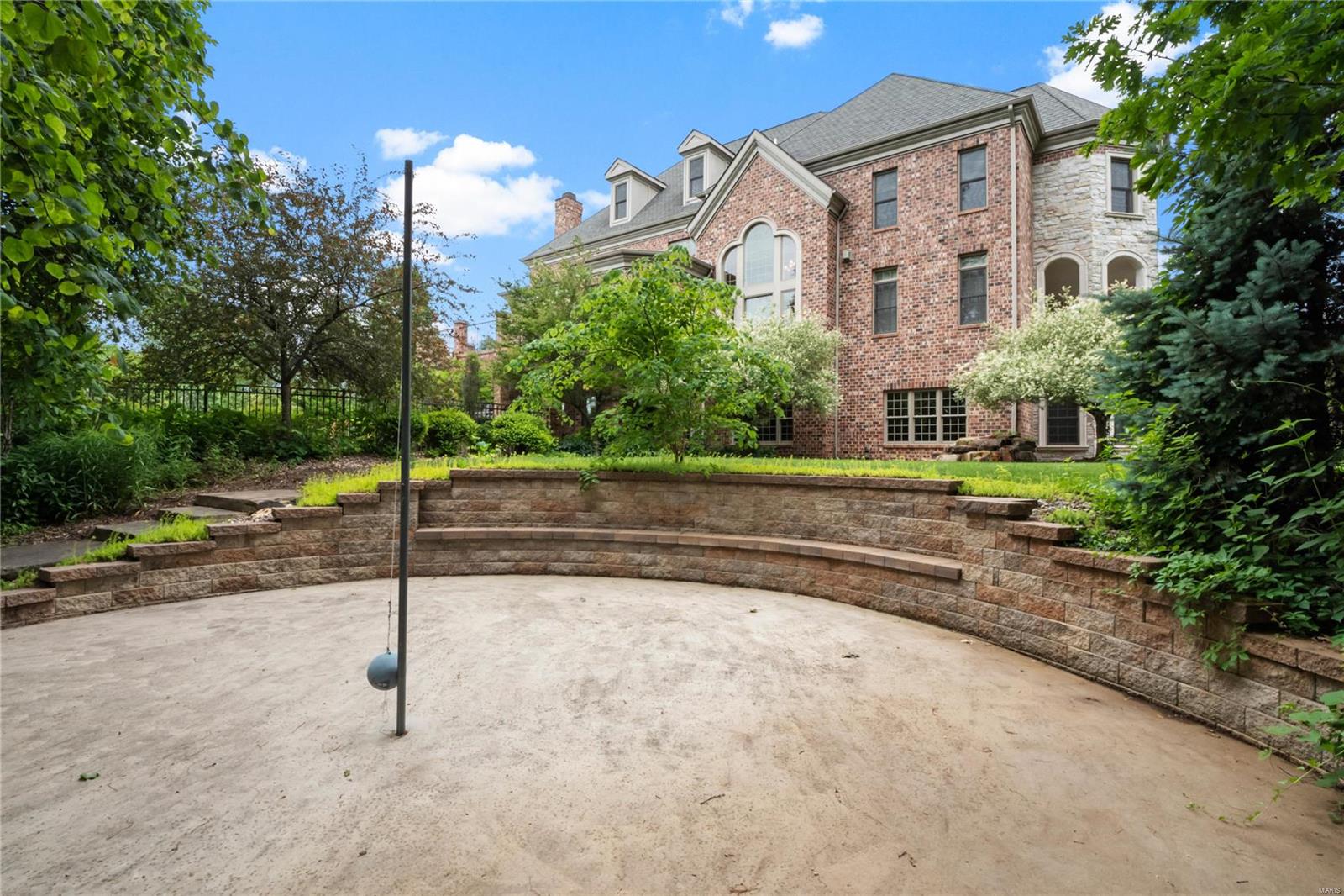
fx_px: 597
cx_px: 672
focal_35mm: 16
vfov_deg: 73.7
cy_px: 448
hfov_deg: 96.7
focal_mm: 8
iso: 400
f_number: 10
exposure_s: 1/160
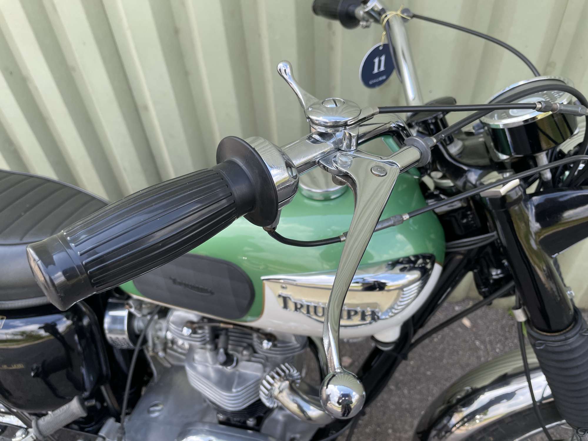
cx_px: 294
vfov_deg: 53.1
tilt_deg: -43.2
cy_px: 220
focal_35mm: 26
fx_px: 442
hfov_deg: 67.3
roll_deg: +5.2
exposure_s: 1/600
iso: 32
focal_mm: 4.2
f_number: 1.6
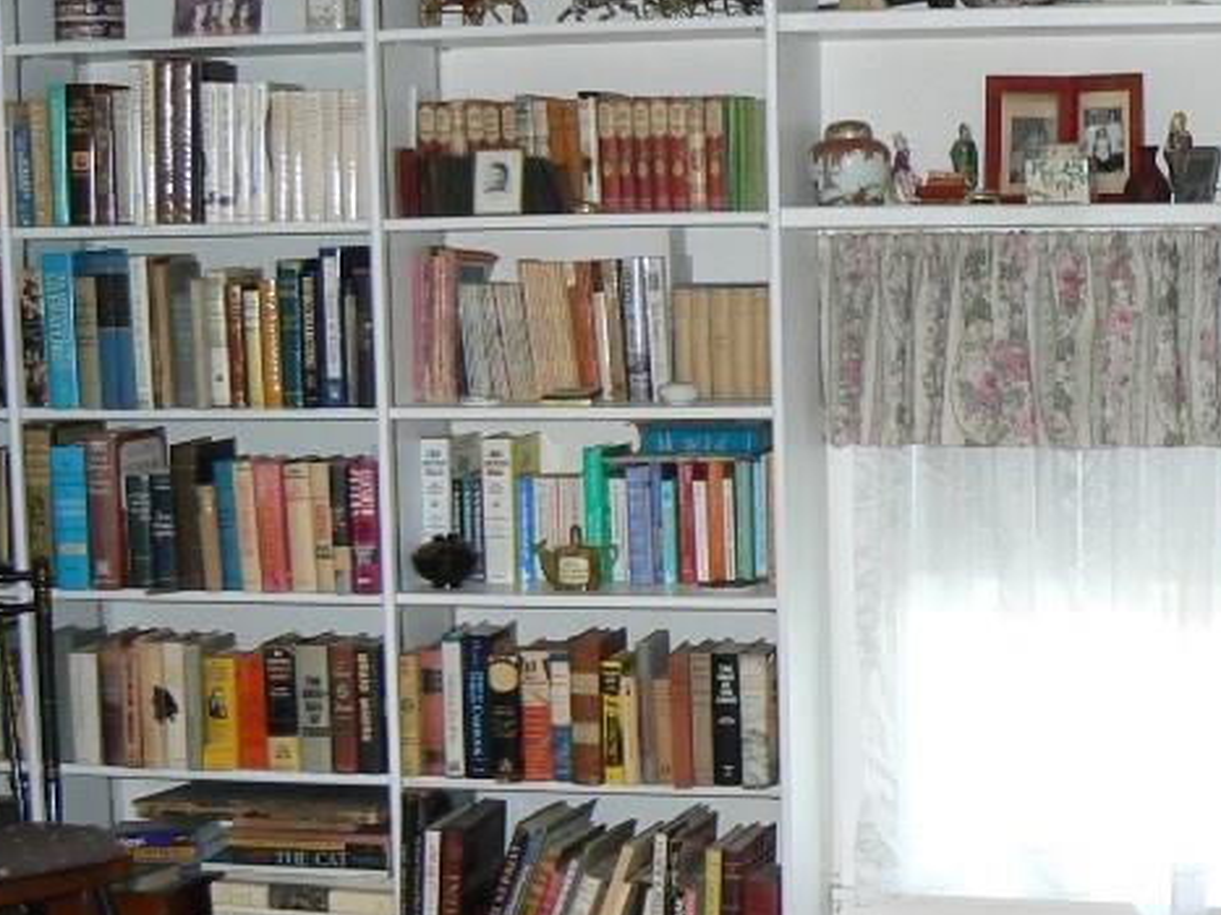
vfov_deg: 18.6
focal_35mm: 79
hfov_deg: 24.5
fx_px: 2786
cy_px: 612
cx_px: 881
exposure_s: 1/30
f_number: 2.8
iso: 125
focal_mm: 6
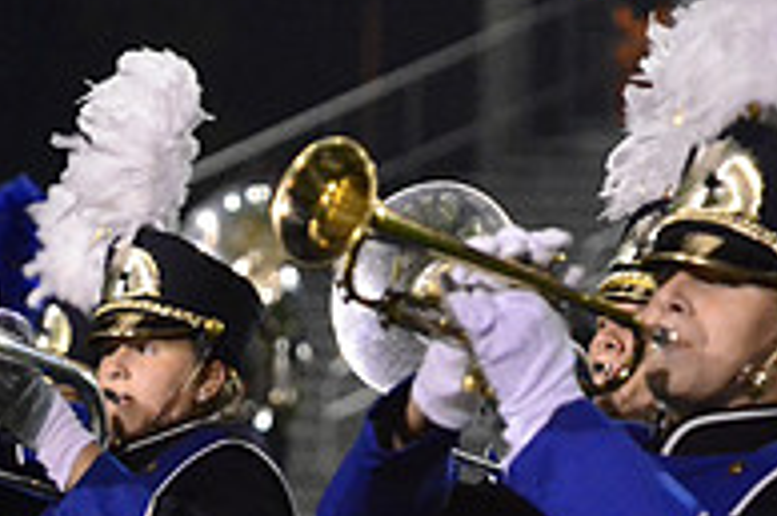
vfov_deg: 3.8
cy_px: 416
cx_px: 320
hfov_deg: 5.8
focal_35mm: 358
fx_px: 7720
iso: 6400
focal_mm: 80
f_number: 4.5
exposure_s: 1/320
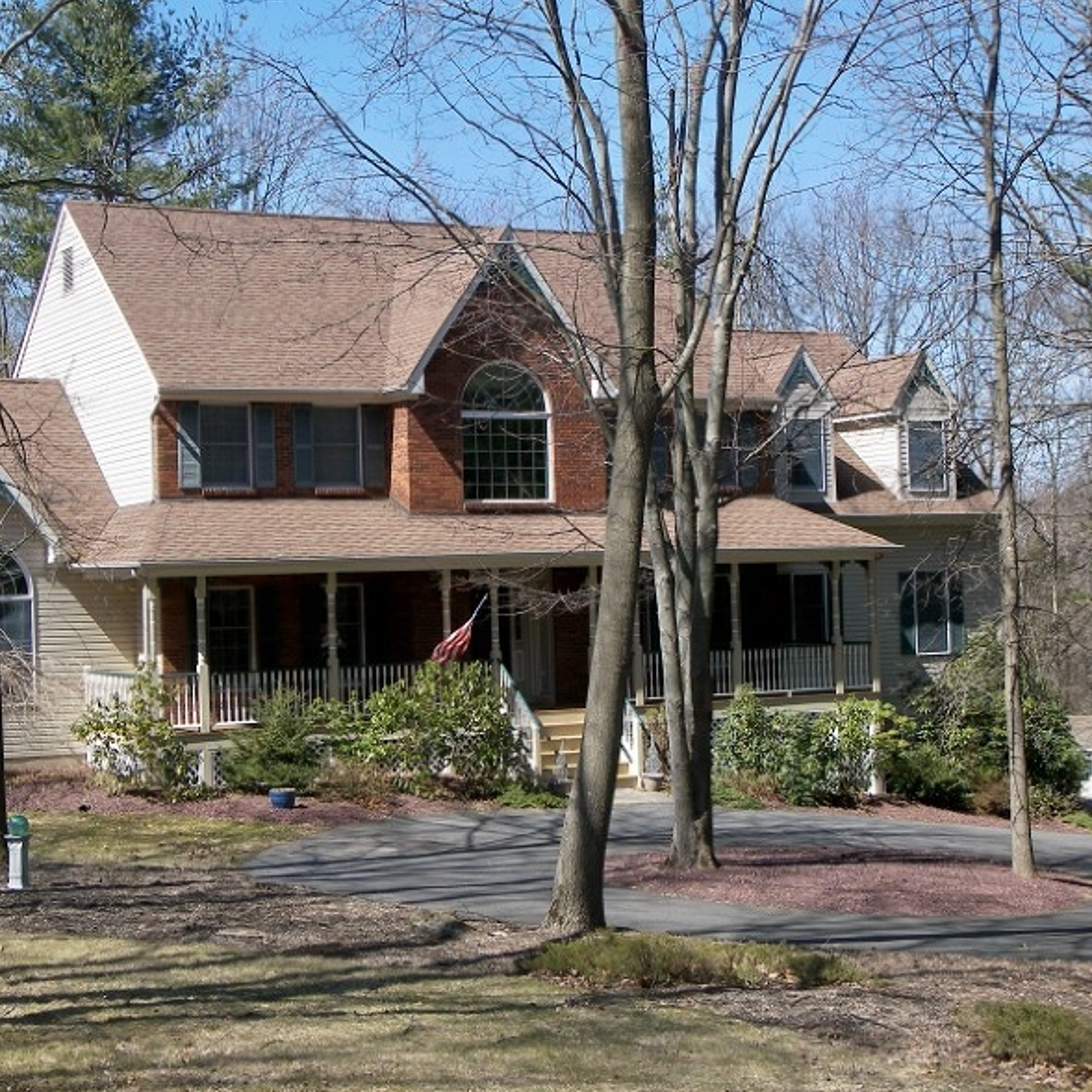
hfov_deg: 28.5
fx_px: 2141
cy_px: 543
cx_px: 384
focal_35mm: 60
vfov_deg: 28.6
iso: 50
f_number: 3.6
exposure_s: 1/400
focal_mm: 10.5
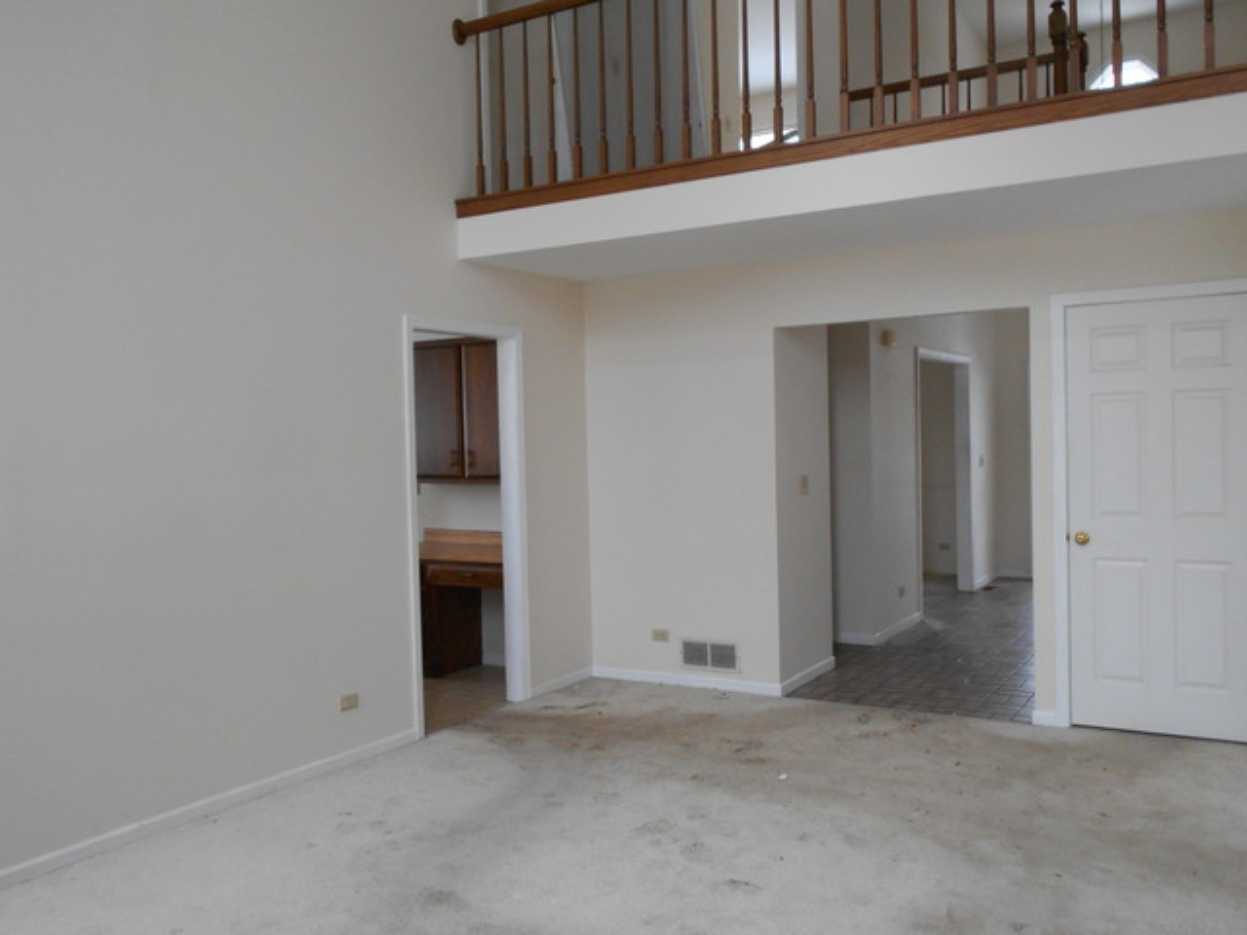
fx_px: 1009
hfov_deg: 63.4
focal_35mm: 28
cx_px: 624
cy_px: 468
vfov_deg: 49.7
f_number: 3.4
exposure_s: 1/30
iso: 280
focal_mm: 5.1
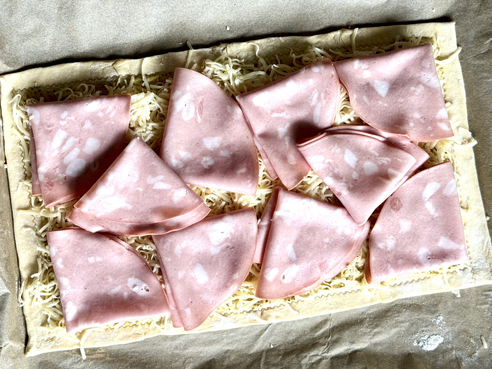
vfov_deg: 30.3
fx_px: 682
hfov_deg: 39.7
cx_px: 246
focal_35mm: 48
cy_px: 184
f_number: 1.78
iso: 64
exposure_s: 1/50
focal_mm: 6.76
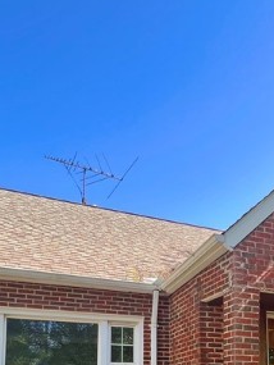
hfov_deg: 38.5
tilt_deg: +7.6
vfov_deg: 45.4
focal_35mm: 35
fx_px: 369
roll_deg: +1.0
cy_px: 356
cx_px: 236
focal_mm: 1.57
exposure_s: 1/159
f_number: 1.8
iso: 32
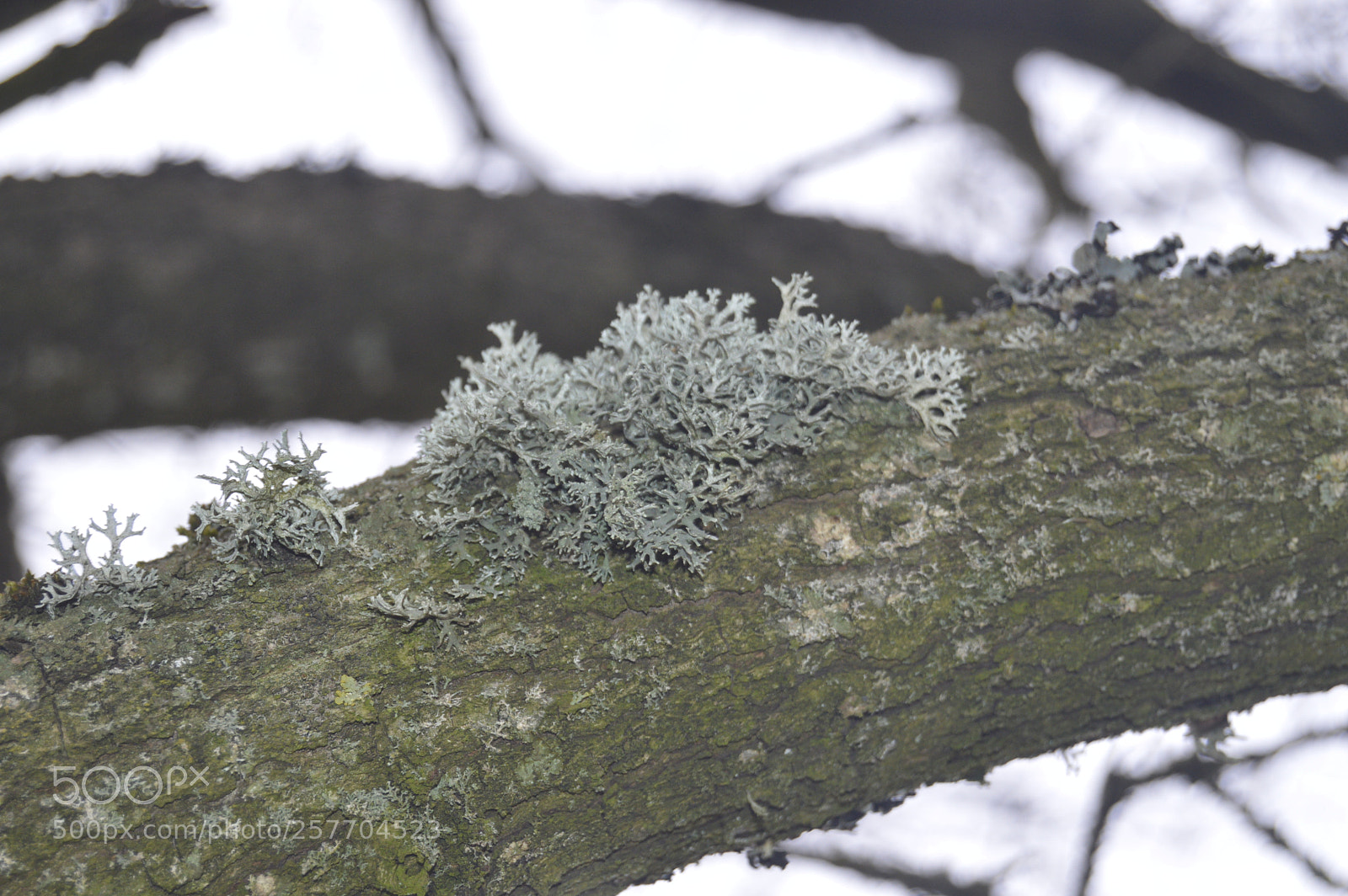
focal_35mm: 82
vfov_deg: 16.5
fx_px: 3087
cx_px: 674
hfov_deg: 24.6
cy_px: 448
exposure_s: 1/80
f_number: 5.6
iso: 400
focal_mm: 55
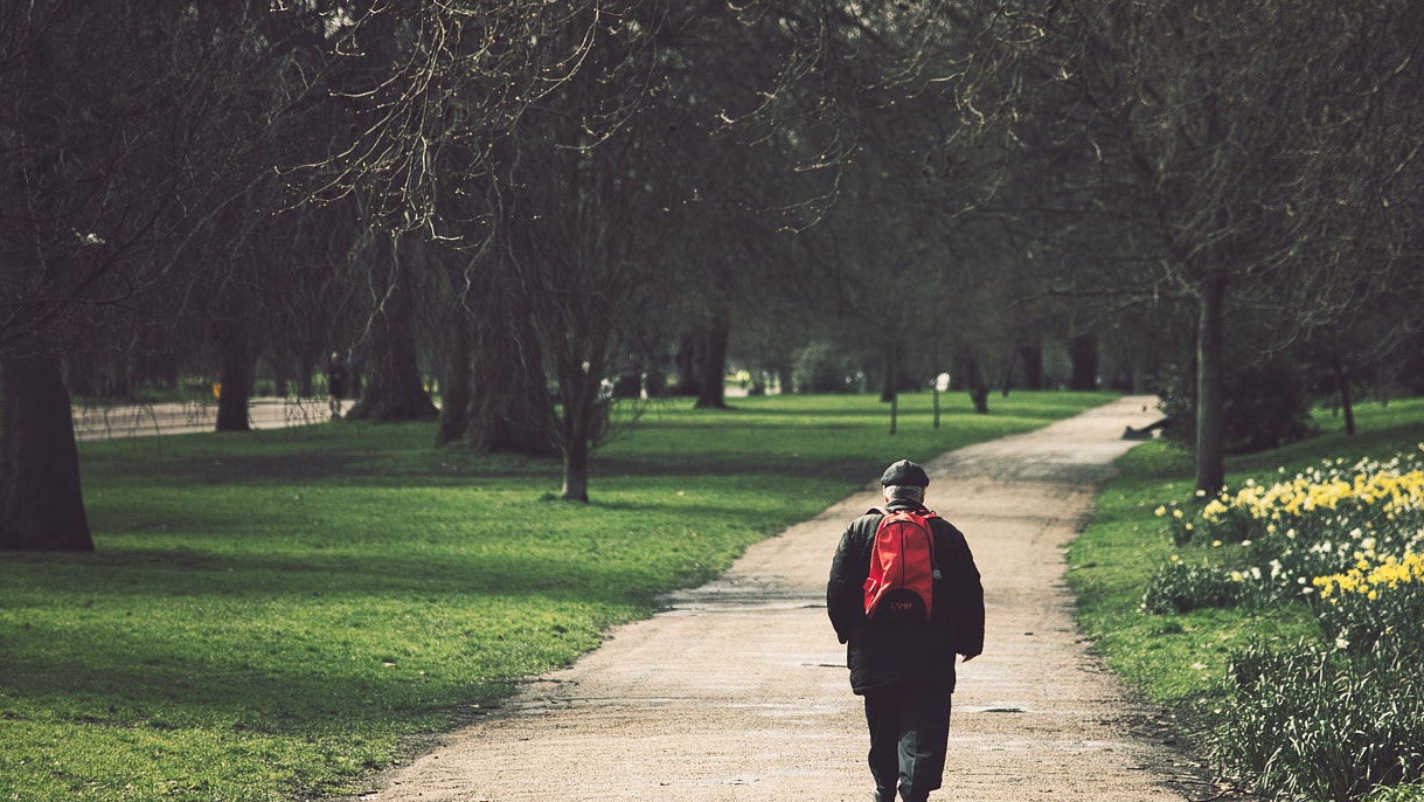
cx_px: 727
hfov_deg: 13.0
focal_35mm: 165
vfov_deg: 7.4
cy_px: 471
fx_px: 6231
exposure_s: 1/1000
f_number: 4
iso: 250
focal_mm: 120
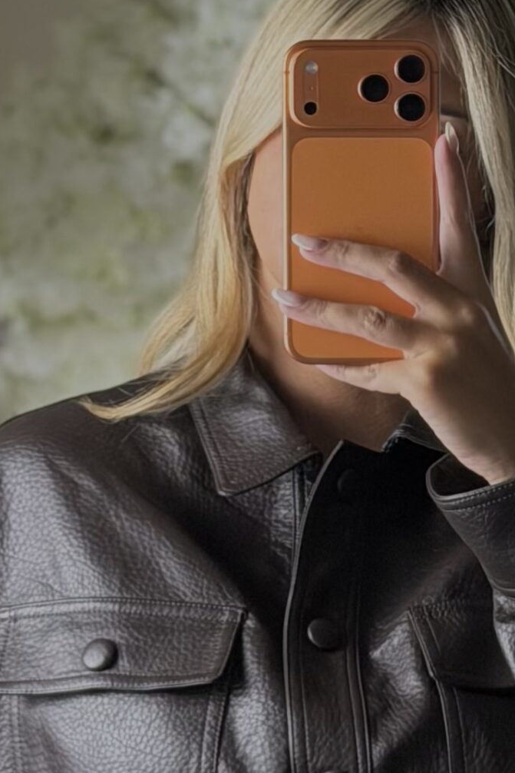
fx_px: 2724
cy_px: 804
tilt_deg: -7.2
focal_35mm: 127
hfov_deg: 10.8
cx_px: 239
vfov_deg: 15.8
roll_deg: +0.7
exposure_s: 1/50
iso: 50
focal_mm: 6.76
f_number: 1.78
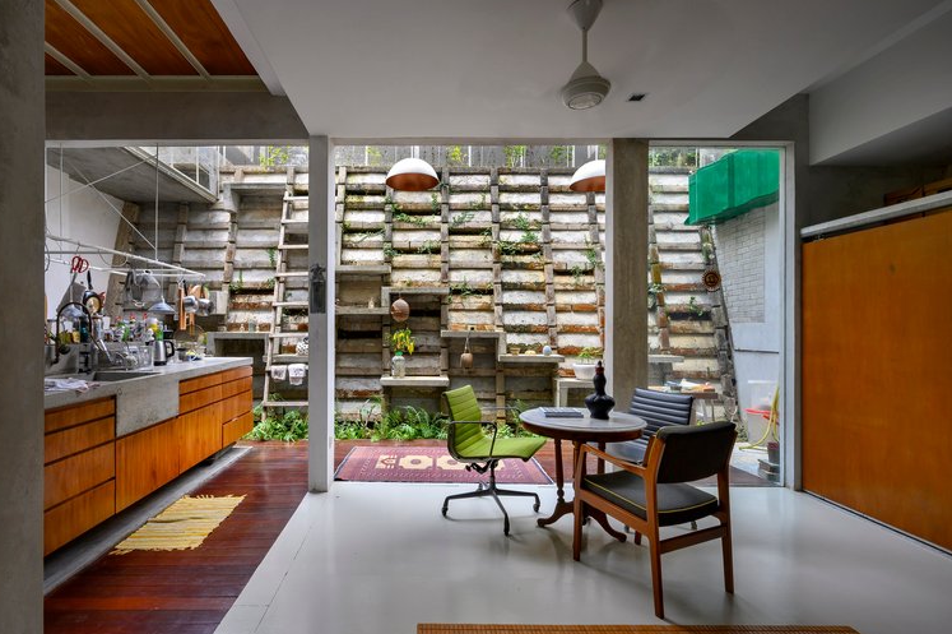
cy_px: 330
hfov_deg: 100.3
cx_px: 452
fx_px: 396
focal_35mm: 15
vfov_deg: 77.2
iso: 100
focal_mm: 14
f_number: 13
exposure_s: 1/20
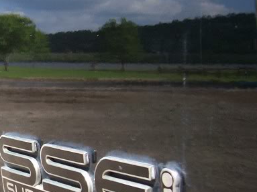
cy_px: 124
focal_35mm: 91
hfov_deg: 20.9
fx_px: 675
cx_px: 9
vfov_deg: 16.2
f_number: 2.7
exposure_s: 1/385
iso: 80
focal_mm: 5.6
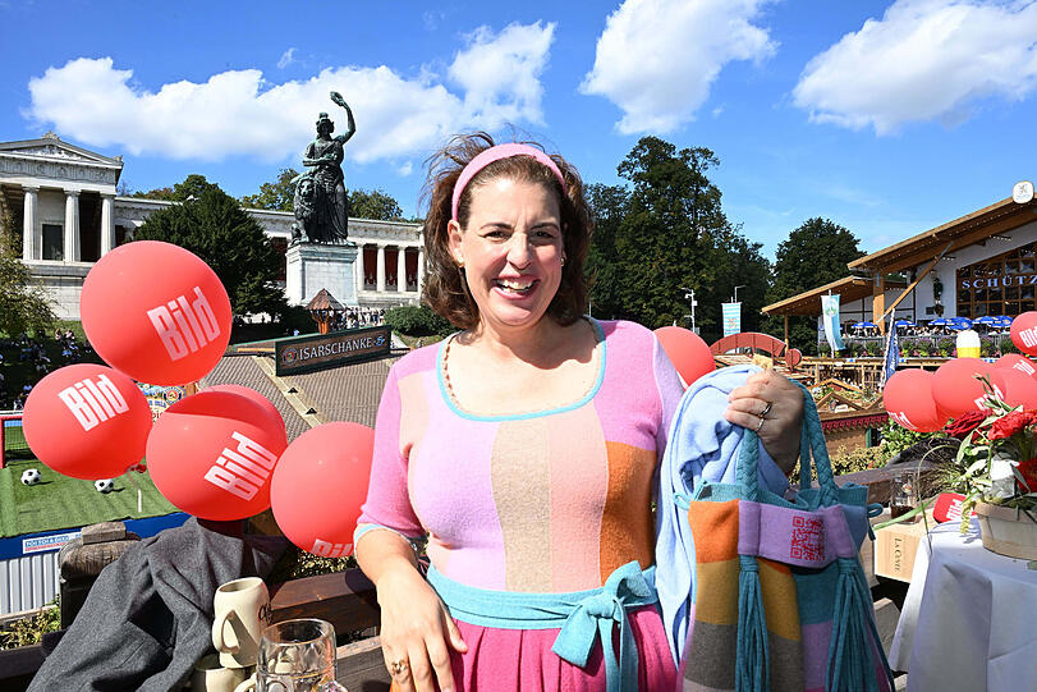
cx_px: 518
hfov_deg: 69.4
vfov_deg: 49.6
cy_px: 346
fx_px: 749
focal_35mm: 26
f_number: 22
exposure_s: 1/200
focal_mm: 26
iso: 640
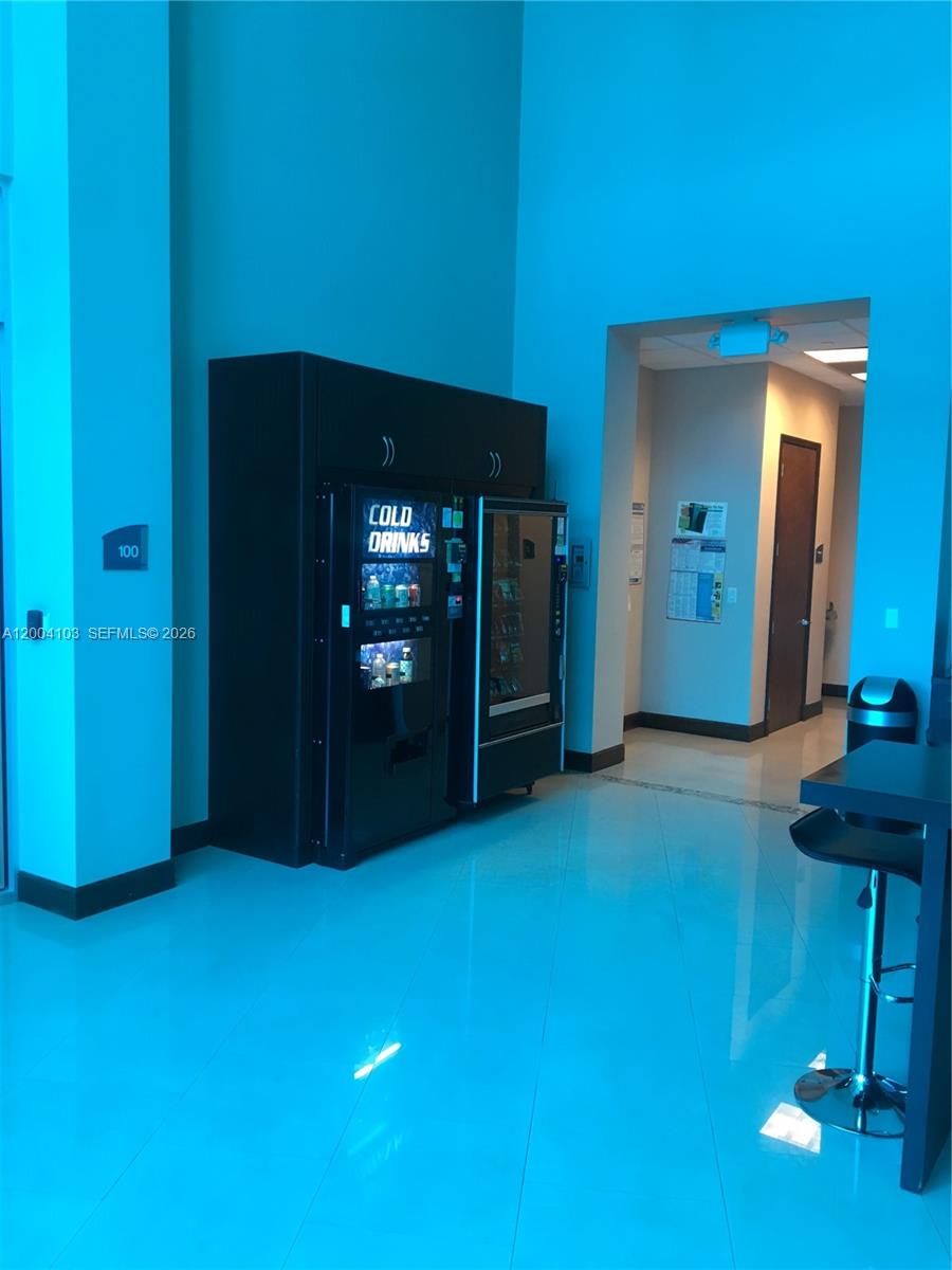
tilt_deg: -5.0
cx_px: 476
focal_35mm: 29
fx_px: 1063
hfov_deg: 48.2
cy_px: 635
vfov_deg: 61.7
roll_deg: -2.3
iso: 80
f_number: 2.2
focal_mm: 4.15
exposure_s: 1/30
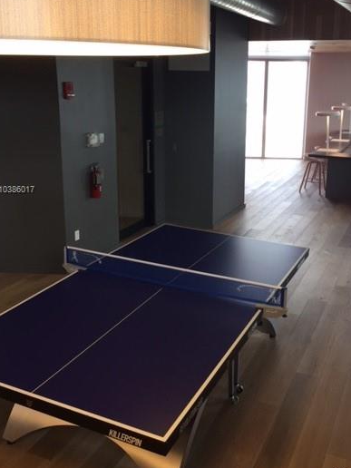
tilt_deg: -13.3
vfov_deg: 51.1
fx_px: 487
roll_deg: -0.7
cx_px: 209
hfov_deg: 39.5
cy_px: 190
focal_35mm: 36
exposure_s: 1/60
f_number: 2.2
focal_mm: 4.15
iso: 40
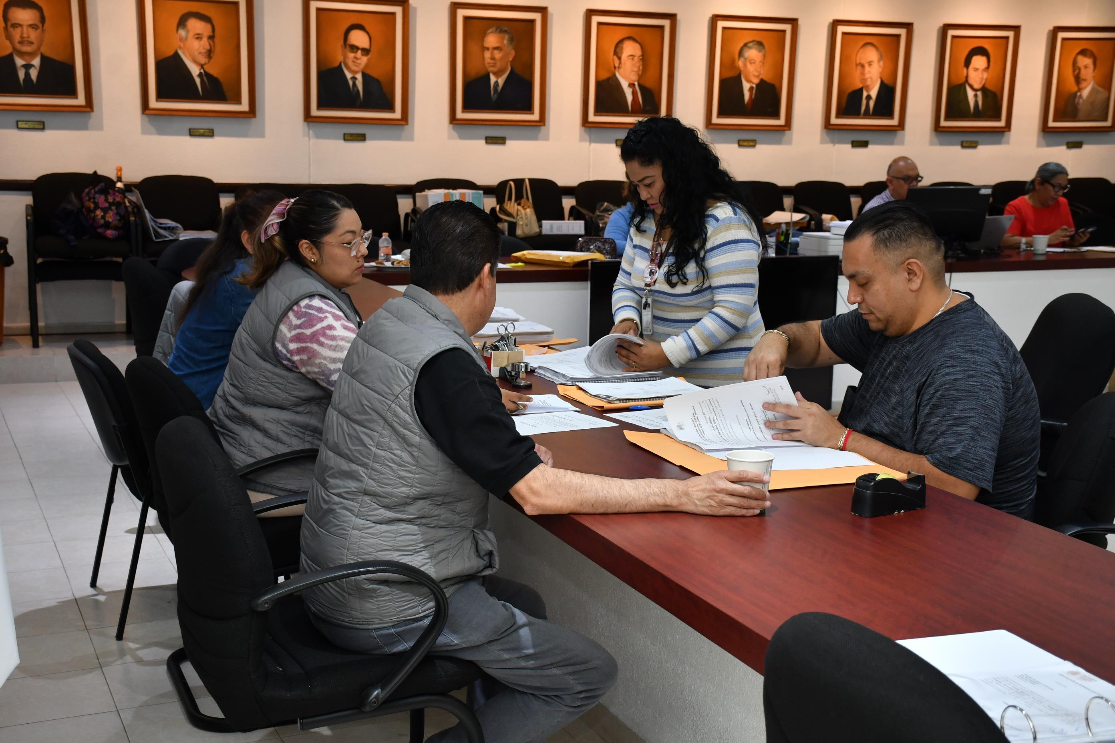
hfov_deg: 38.9
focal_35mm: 51
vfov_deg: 26.5
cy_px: 372
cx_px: 558
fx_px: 1579
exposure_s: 1/100
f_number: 5.6
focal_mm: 34
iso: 800
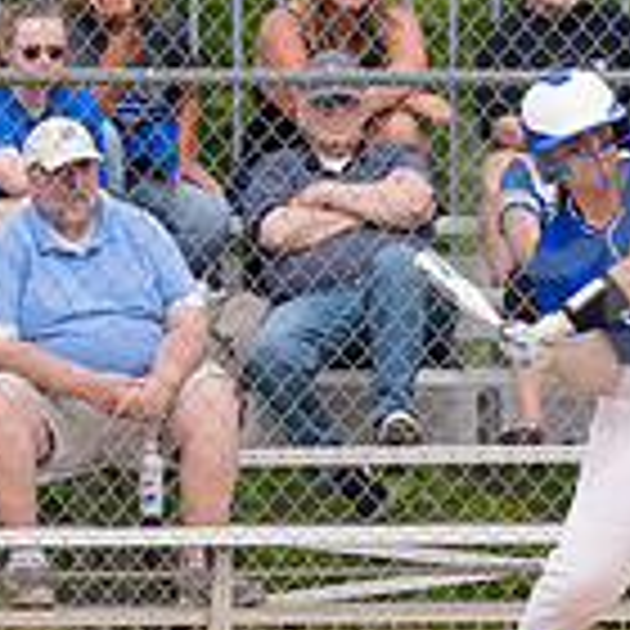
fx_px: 21105
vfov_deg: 1.7
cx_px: 585
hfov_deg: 1.7
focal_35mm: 1025
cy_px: 274
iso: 320
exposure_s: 1/1600
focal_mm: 195
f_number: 5.6
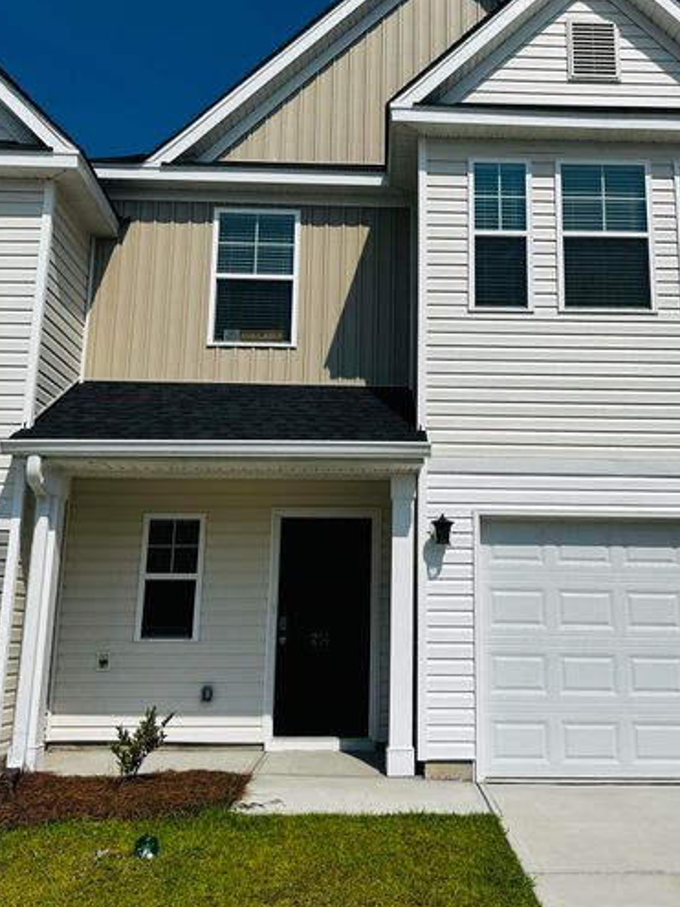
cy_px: 402
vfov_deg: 52.5
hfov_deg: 40.5
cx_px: 407
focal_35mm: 35
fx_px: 917
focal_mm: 5.7
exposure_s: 1/12658
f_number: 1.5
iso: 50
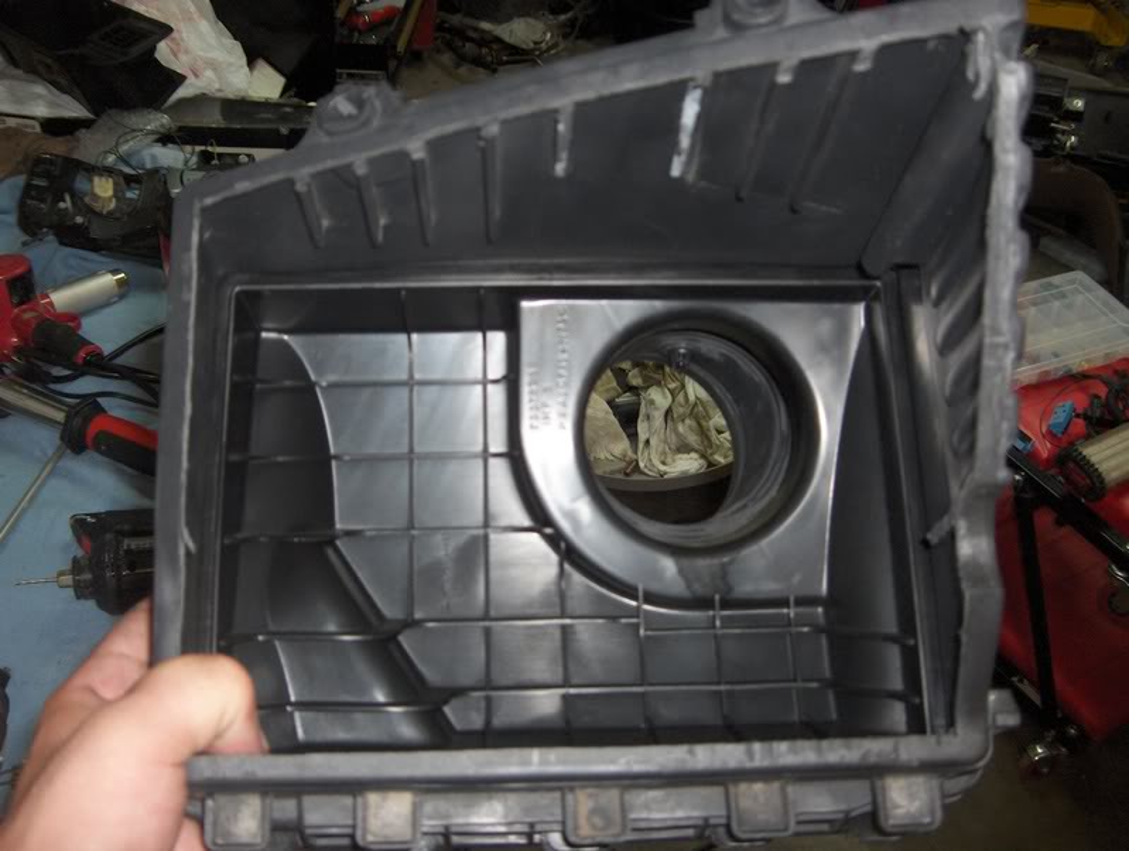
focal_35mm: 39
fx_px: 1274
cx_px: 564
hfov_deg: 47.8
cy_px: 426
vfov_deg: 36.9
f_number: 2.8
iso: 100
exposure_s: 1/60
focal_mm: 8
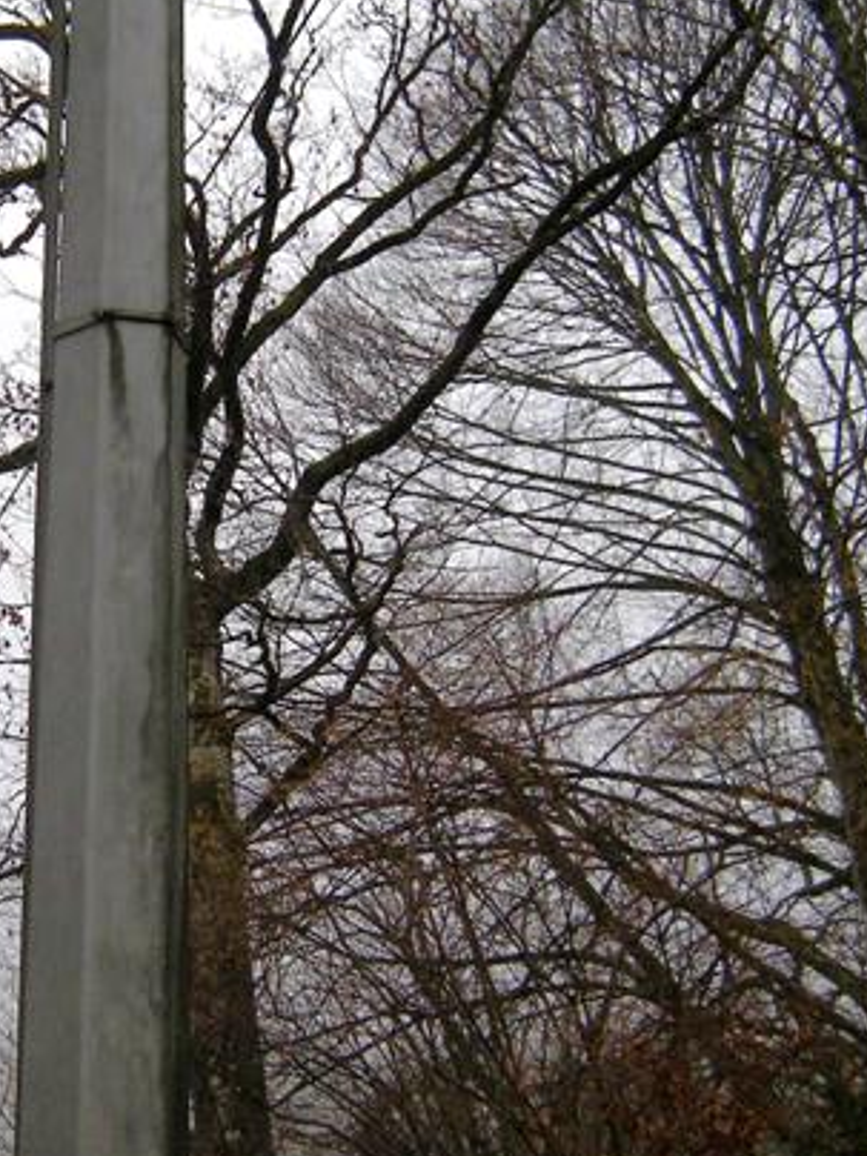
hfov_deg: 20.3
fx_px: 2371
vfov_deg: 27.4
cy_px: 558
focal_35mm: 71
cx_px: 80
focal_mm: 4.7
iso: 64
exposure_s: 1/335
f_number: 2.8
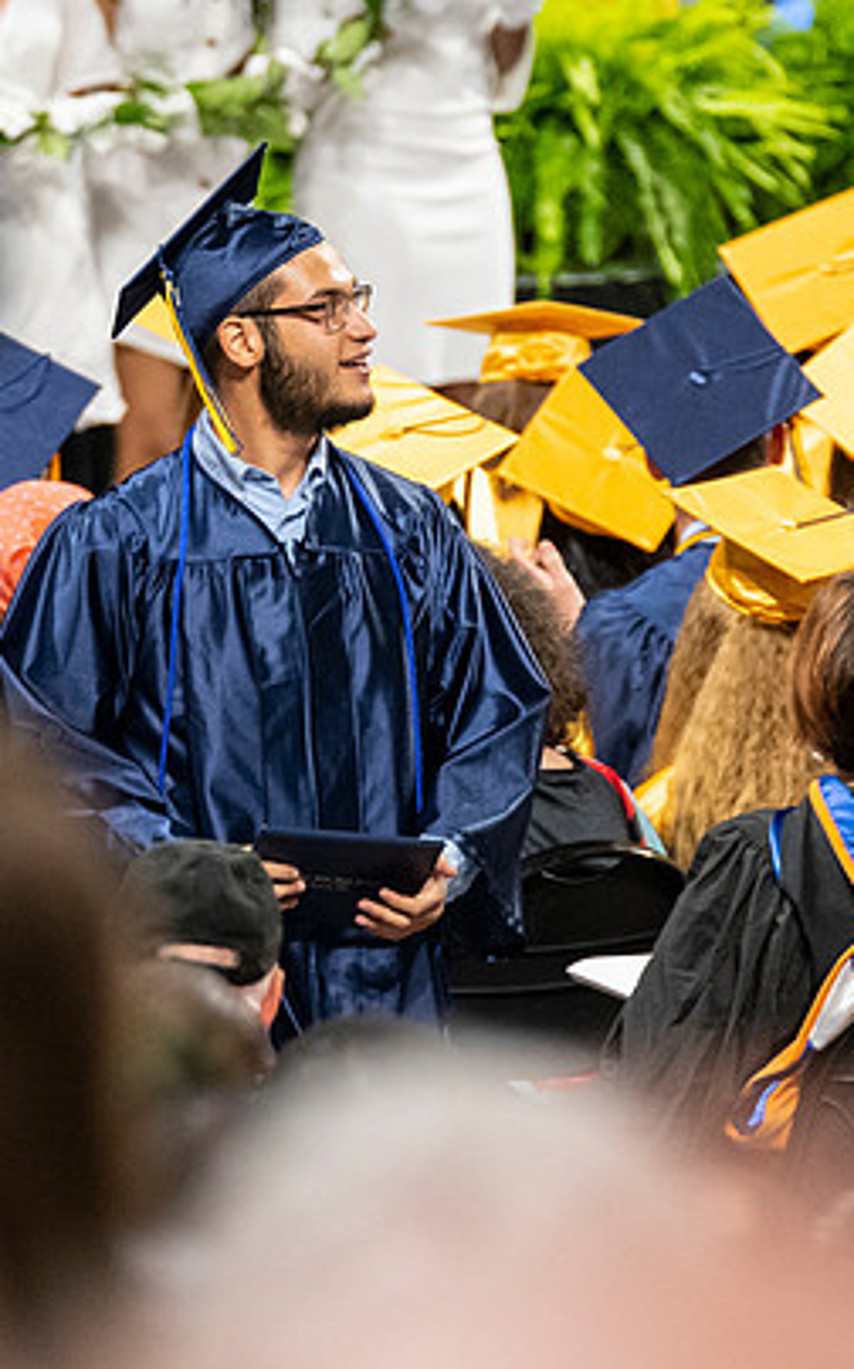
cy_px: 711
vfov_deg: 4.1
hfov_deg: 2.5
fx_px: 19280
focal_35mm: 517
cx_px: 335
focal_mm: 200
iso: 2000
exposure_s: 1/200
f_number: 4
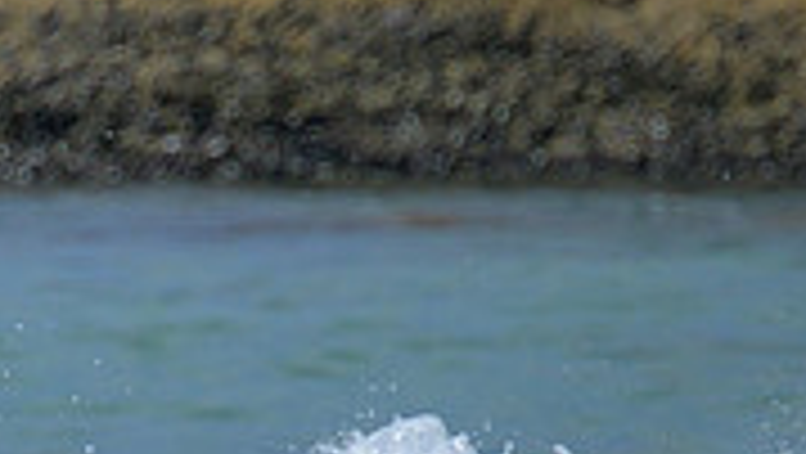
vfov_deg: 0.4
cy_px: 605
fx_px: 58859
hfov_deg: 0.8
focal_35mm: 2752
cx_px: -334
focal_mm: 800
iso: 500
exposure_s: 1/2000
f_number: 11
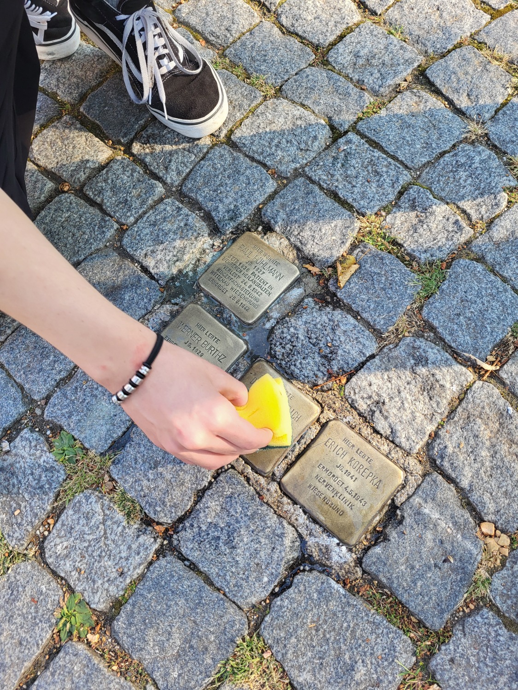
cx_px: 259
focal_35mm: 26
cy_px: 345
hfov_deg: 53.1
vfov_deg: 67.3
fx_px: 519
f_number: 1.8
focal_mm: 5.4
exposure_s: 1/186
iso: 40
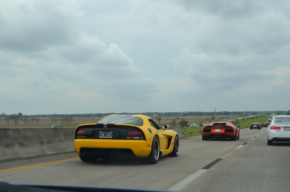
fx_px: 422
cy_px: 96
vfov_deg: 25.6
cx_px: 145
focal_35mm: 52
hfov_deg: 37.9
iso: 160
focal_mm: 35
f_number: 8
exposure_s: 1/250
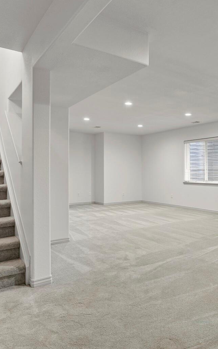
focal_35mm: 27
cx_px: 160
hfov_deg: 44.7
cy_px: 169
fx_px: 257
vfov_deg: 68.4
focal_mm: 17
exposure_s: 4
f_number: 8
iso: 250
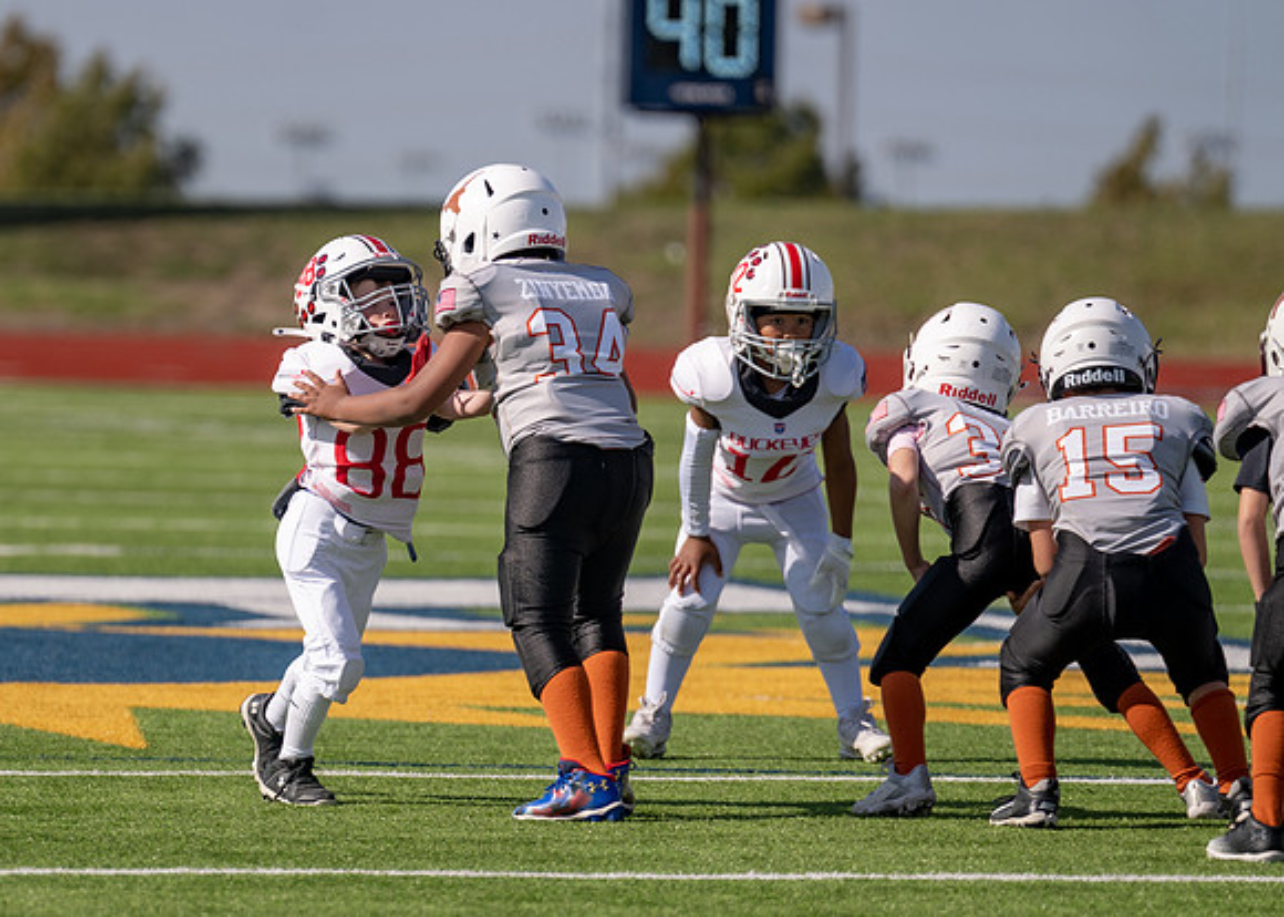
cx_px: 304
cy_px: 574
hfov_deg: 4.8
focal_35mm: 422
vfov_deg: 3.4
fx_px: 15384
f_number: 4
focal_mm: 280
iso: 160
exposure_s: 1/2000
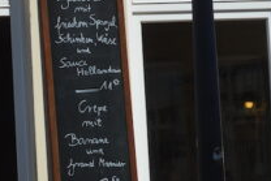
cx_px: -9
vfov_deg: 8.3
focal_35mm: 166
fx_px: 1250
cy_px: 58
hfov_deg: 12.2
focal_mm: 30
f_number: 9
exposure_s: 1/320
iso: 100
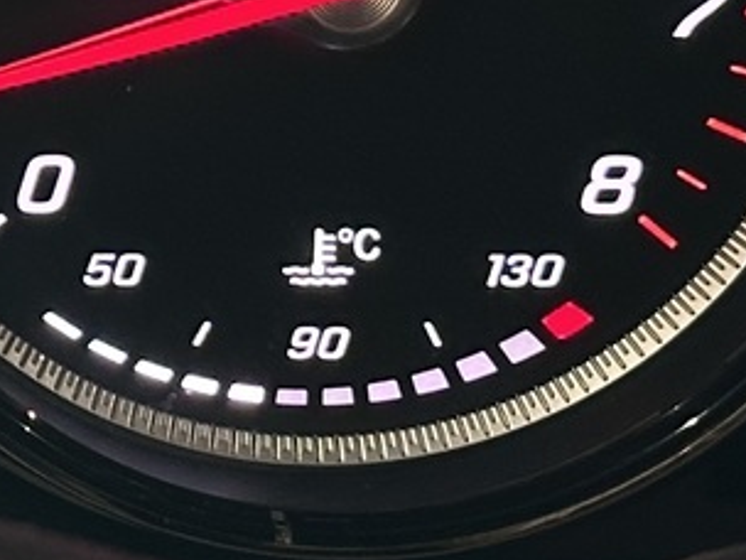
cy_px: -172
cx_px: -655
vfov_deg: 6.5
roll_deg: -0.4
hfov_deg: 8.4
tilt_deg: -19.4
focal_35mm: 227
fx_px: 4892
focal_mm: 6.86
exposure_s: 1/33
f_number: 1.78
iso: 250
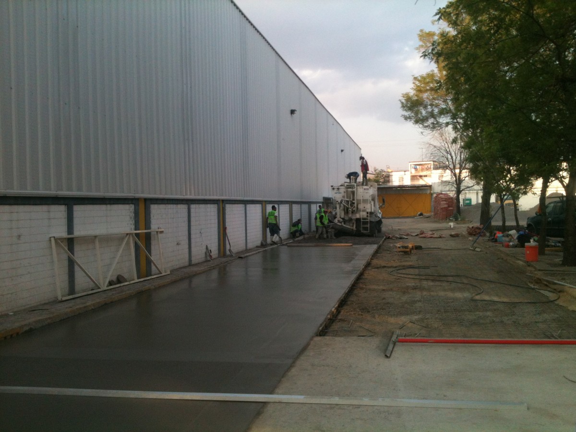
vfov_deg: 40.7
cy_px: 216
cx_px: 288
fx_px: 582
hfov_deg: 52.6
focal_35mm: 35
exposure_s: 1/217
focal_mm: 3.85
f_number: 2.8
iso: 64
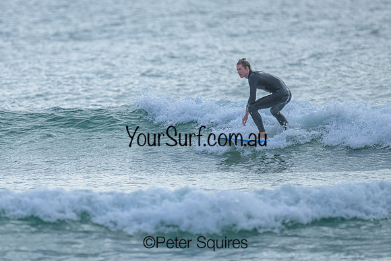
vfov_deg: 1.3
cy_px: 125
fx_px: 11953
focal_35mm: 1100
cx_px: 145
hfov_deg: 1.9
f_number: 6.3
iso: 500
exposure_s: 1/2000
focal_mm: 800
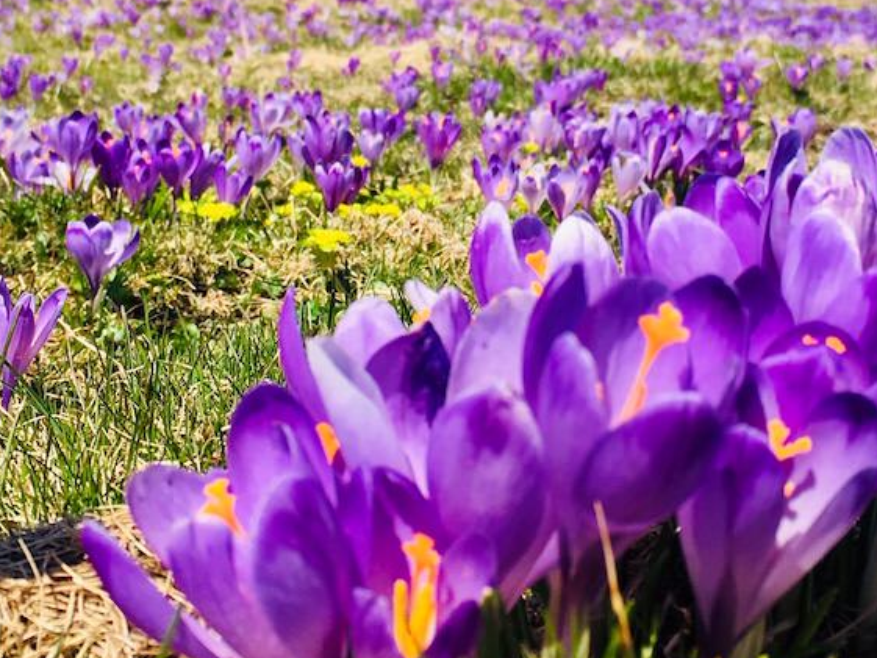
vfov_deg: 23.3
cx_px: 449
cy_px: 128
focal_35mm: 62
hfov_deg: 31.2
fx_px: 1571
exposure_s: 1/1570
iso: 25
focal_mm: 4.15
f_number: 2.2
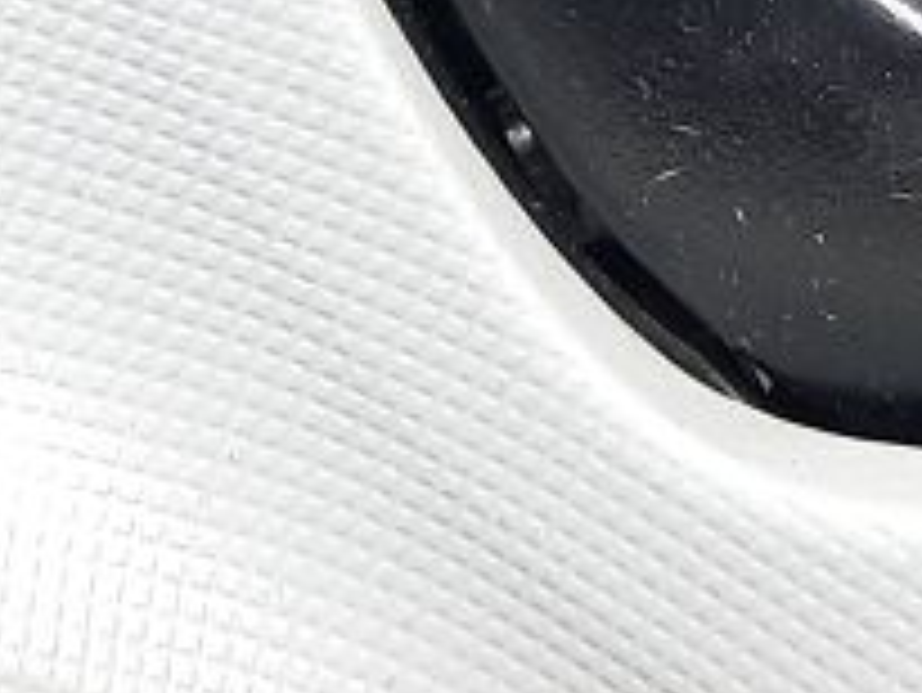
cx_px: 432
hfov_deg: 13.5
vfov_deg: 8.9
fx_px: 3891
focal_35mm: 146
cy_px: -1116
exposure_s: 1/50
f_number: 2
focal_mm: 4.6
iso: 125
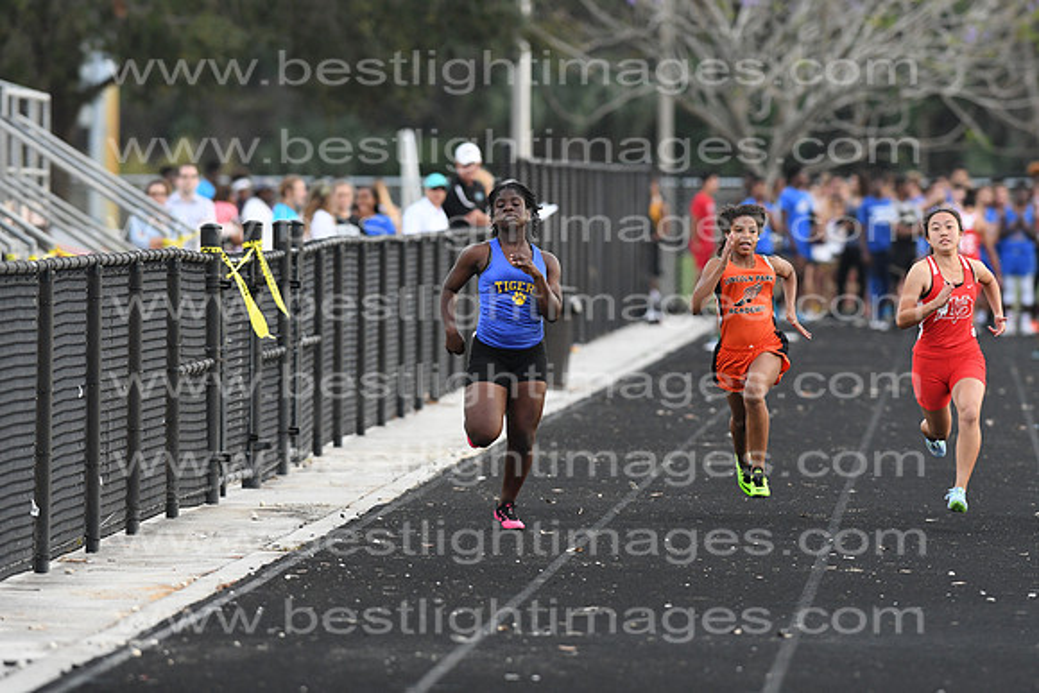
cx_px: 520
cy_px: 346
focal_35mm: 450
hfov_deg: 4.6
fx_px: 12990
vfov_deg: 3.1
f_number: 4
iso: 2000
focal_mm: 300
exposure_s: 1/1600
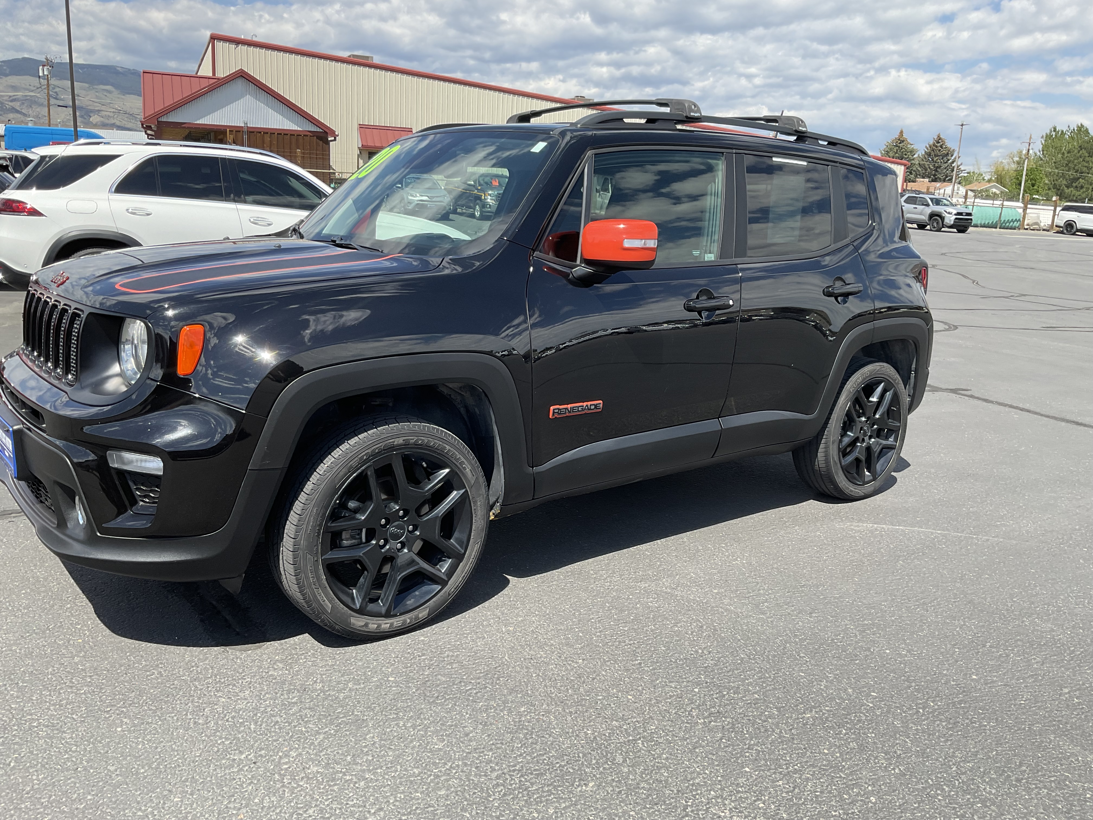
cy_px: 410
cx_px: 546
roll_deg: -2.9
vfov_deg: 48.2
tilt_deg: -14.0
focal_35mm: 29
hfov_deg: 61.7
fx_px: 916
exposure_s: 1/1250
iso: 16
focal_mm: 3
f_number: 1.8
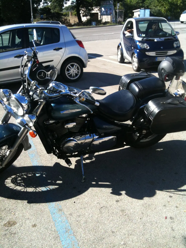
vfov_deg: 52.6
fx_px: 251
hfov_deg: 40.7
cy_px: 124
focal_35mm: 35
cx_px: 93
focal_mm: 3.85
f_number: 2.8
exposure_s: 1/506
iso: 64
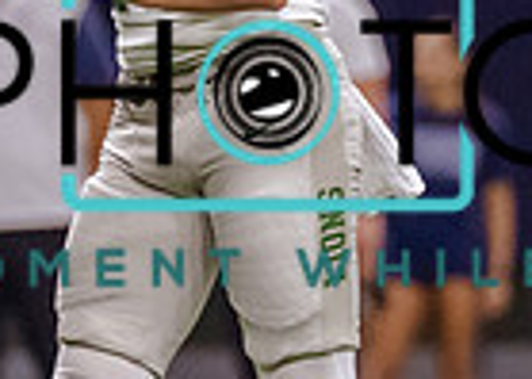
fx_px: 19985
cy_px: -49
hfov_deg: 1.5
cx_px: 178
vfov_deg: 1.1
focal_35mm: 1324
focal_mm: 200
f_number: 2.8
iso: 3200
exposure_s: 1/1250
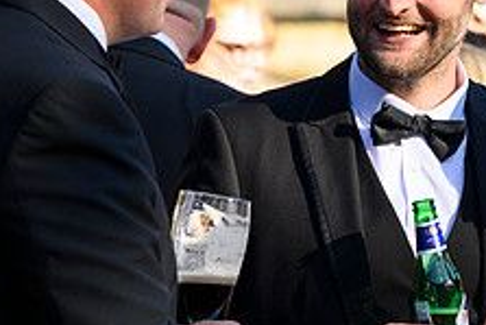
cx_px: 469
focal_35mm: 325
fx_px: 4390
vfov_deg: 4.2
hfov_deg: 6.3
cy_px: 137
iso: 160
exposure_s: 1/250
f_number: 5.6
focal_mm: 125
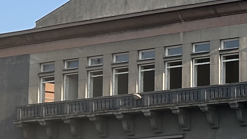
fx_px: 950
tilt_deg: +7.7
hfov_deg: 13.2
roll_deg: +1.7
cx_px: 461
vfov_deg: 8.4
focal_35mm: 145
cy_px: 81
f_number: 1.5
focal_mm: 5.7
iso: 50
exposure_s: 1/2513
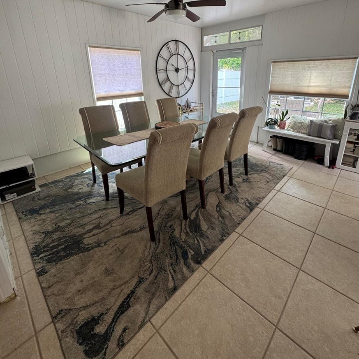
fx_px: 199
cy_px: 133
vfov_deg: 82.3
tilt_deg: -16.7
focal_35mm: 17
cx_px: 183
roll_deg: +1.2
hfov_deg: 84.0
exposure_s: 1/120
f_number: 2.2
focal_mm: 2.22
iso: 200
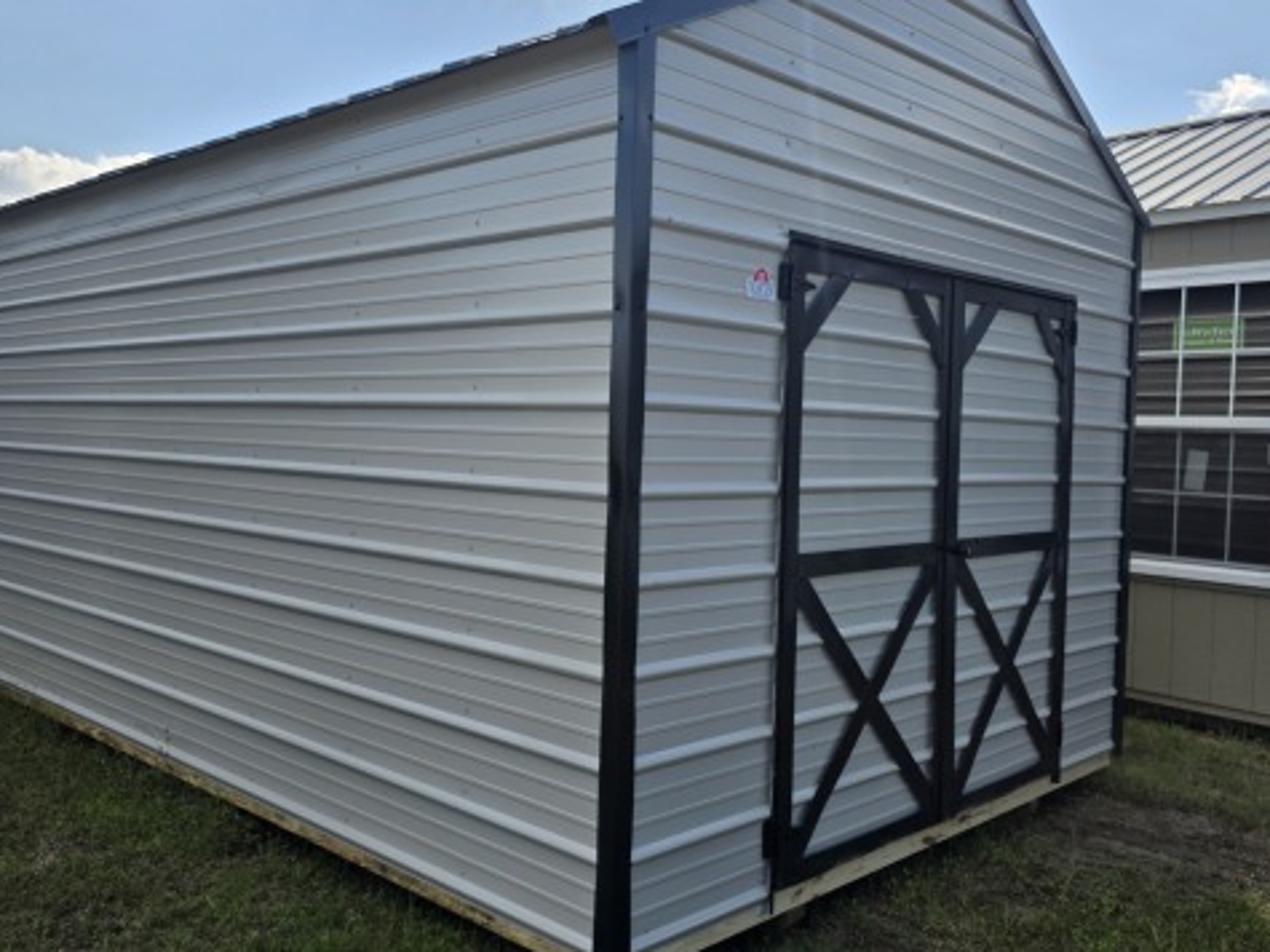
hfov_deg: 58.4
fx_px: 1137
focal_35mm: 31
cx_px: 644
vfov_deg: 45.4
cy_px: 487
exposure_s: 1/3972
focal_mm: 6.3
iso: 80
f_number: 1.7
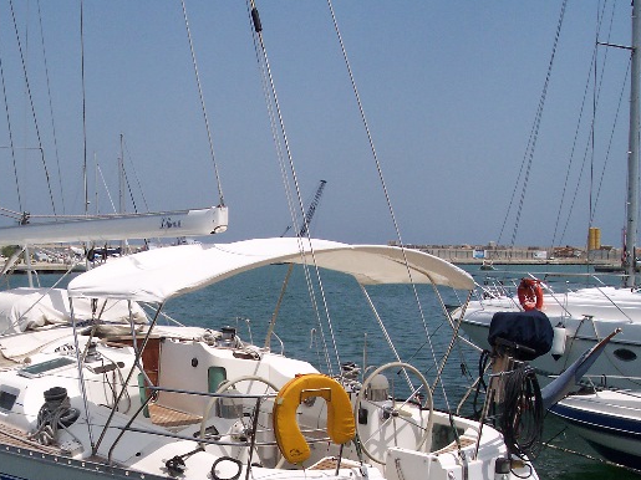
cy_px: 364
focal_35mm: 59
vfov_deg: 24.5
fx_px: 1092
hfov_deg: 32.1
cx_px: 166
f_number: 4.8
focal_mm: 8
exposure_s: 1/1000
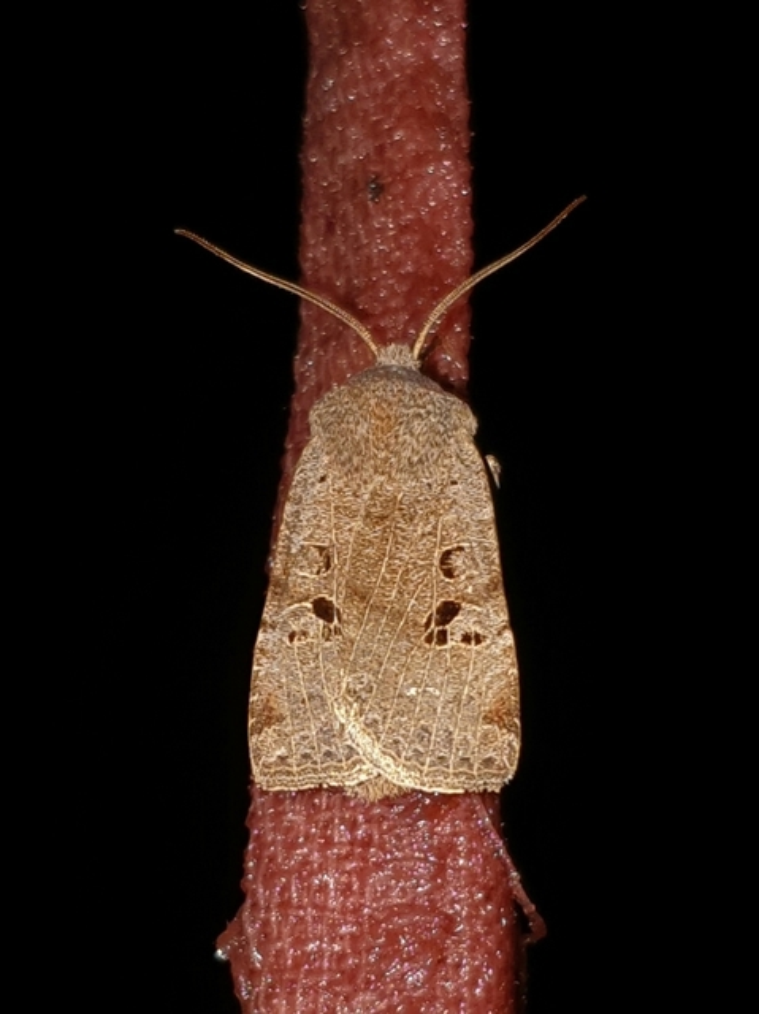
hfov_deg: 53.0
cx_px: 380
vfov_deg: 67.3
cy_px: 507
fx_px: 761
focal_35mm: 26
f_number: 1.5
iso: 50
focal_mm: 4.3
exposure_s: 1/311
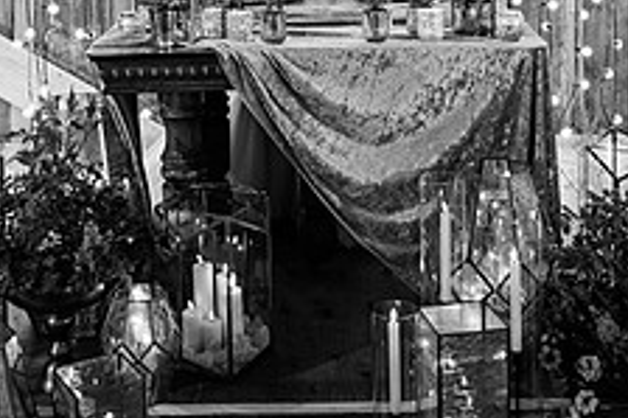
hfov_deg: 31.0
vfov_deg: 19.7
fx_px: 1133
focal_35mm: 65
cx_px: 312
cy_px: -80
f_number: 2.8
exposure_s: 1/200
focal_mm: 24
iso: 800
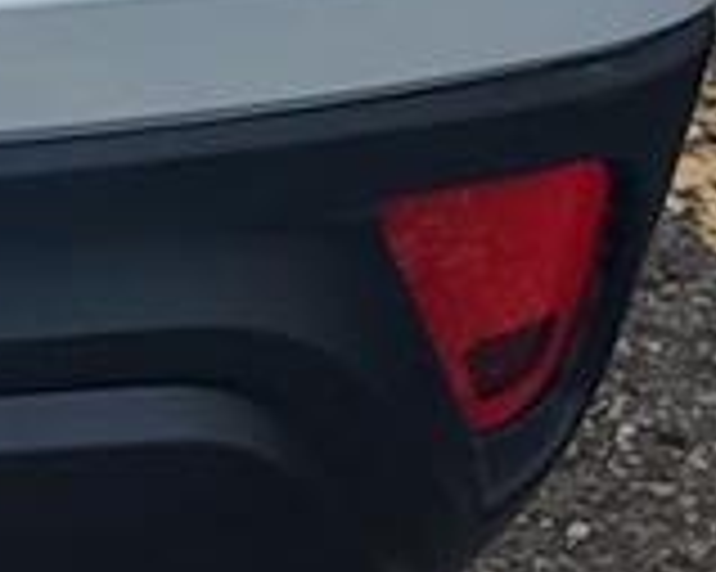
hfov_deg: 7.7
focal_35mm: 204
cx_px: -1729
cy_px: -1000
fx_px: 4320
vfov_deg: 7.0
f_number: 1.8
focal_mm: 5.4
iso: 40
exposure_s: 1/475
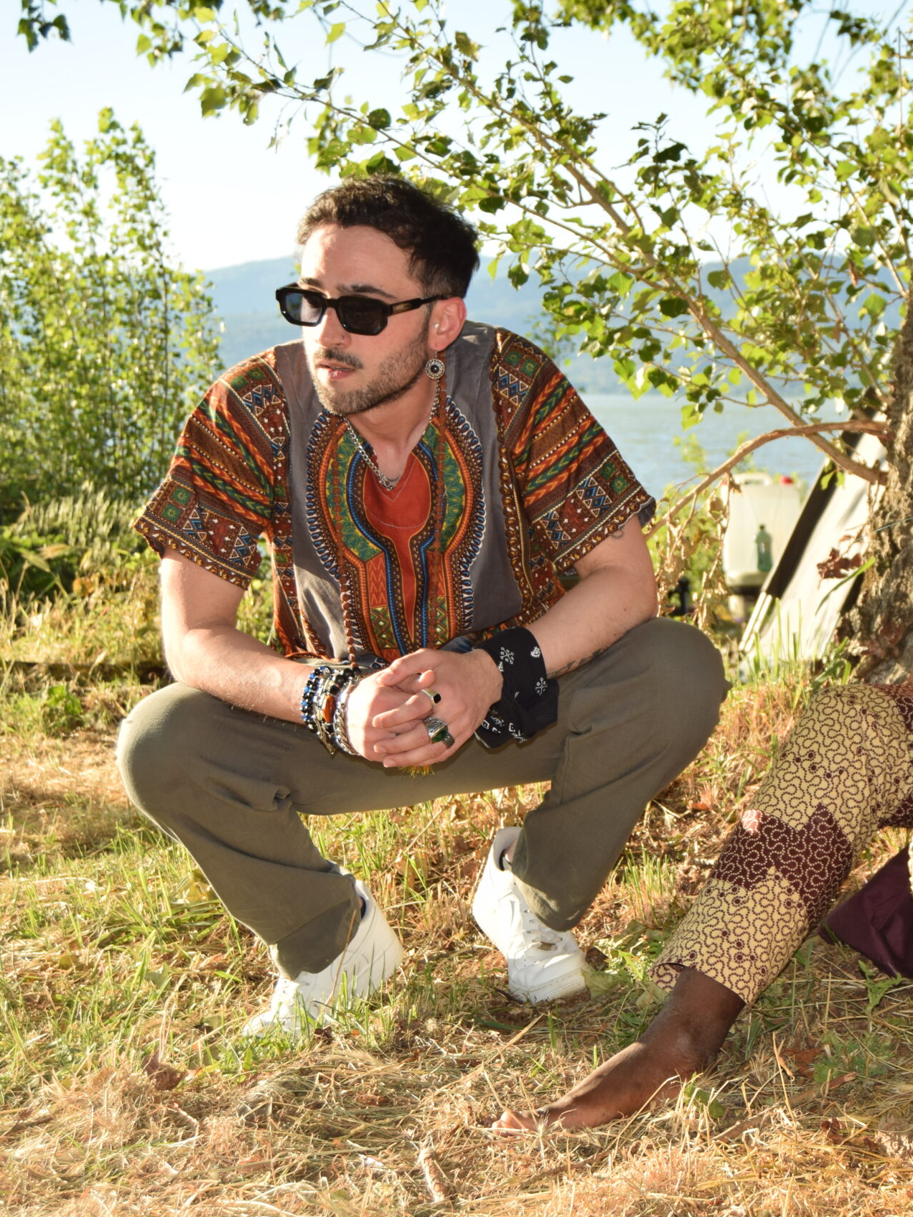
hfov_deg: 19.7
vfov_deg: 26.3
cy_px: 606
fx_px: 2602
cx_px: 757
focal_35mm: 74
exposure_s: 1/200
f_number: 5.6
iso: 100
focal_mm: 34
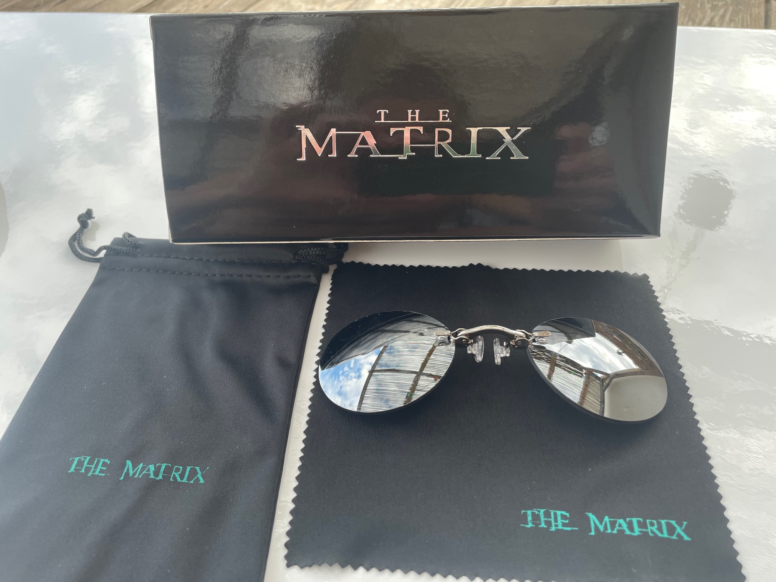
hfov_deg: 67.3
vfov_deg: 53.1
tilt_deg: -45.0
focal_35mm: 26
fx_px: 583
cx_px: 388
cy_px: 291
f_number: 1.6
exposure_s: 1/128
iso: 32
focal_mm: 4.2
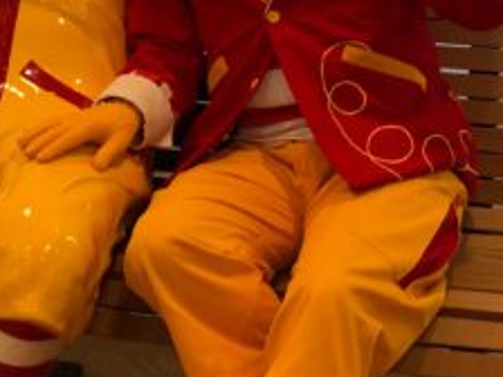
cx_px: 184
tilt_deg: -14.5
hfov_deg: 20.4
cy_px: -2
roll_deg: -0.9
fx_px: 1395
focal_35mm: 96
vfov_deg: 15.1
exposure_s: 1/40
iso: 32
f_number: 1.8
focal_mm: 3.99
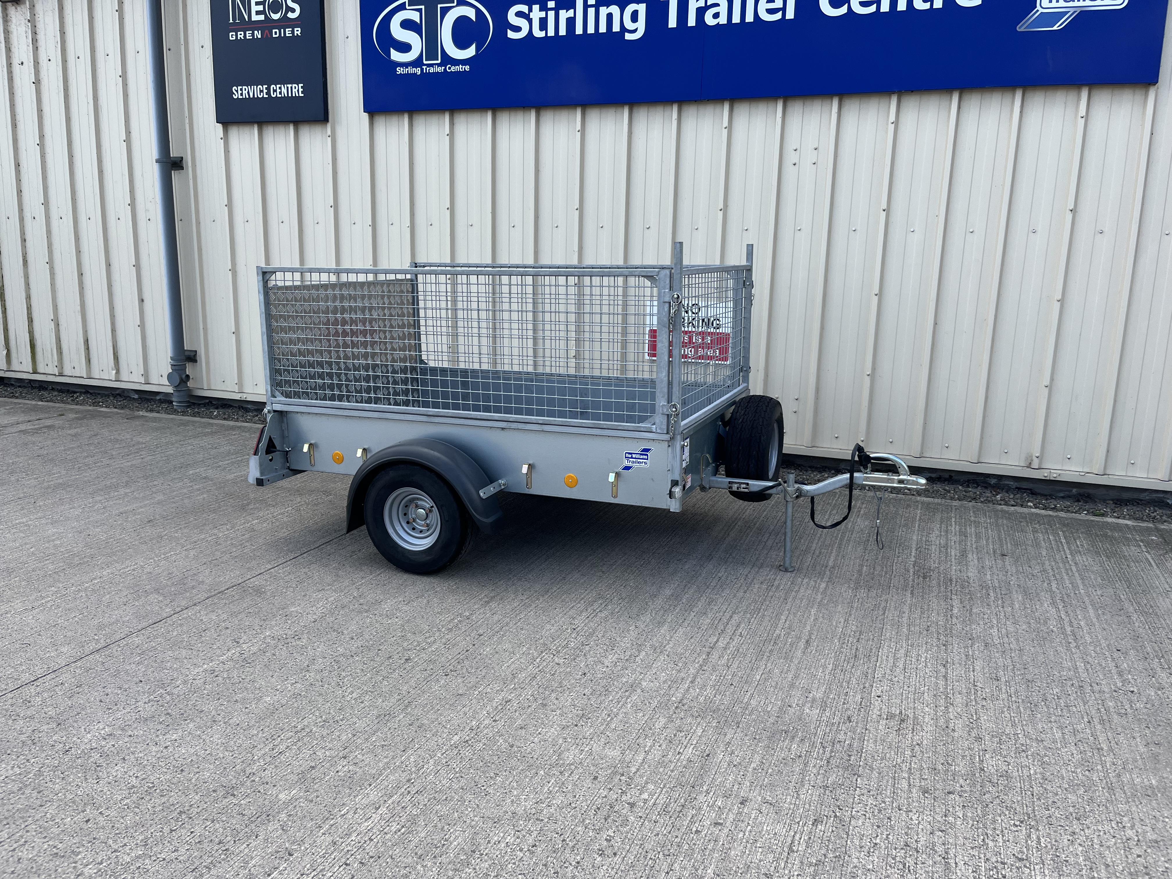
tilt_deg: -11.8
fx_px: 880
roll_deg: -2.9
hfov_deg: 67.3
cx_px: 586
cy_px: 440
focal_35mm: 26
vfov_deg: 53.1
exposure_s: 1/1096
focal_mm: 5.1
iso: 50
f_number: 1.6
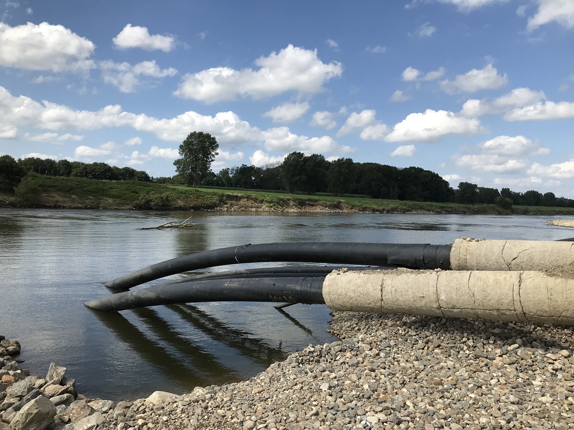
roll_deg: -1.4
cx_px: 287
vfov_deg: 49.7
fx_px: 464
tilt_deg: -1.3
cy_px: 215
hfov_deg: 63.4
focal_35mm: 28
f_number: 1.8
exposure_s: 1/2817
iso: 20
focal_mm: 3.99
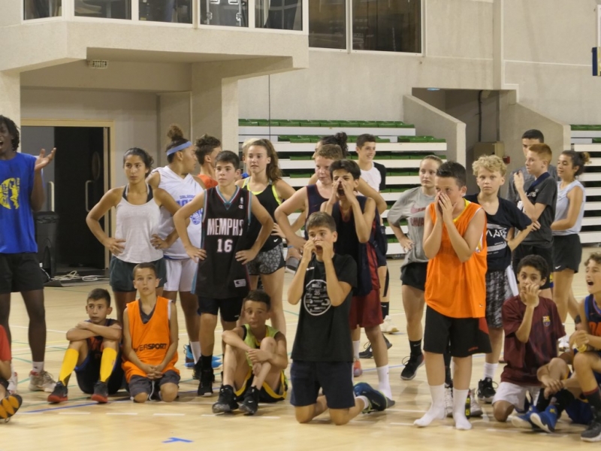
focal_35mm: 101
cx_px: 300
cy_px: 226
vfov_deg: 14.6
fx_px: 1754
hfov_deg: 19.4
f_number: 2.8
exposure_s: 1/125
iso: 1000
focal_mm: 26.4
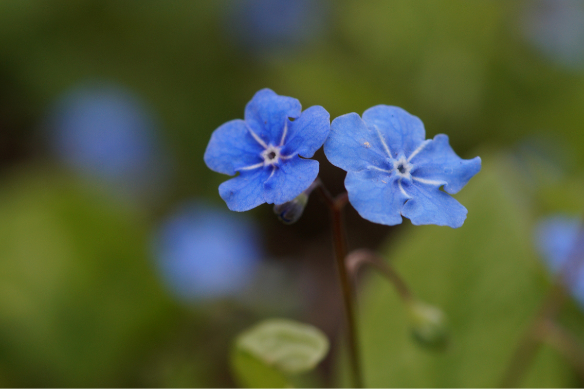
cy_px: 194
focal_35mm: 150
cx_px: 292
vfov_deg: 9.1
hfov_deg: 13.7
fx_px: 2433
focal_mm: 100
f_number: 5.6
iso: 320
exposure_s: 1/160
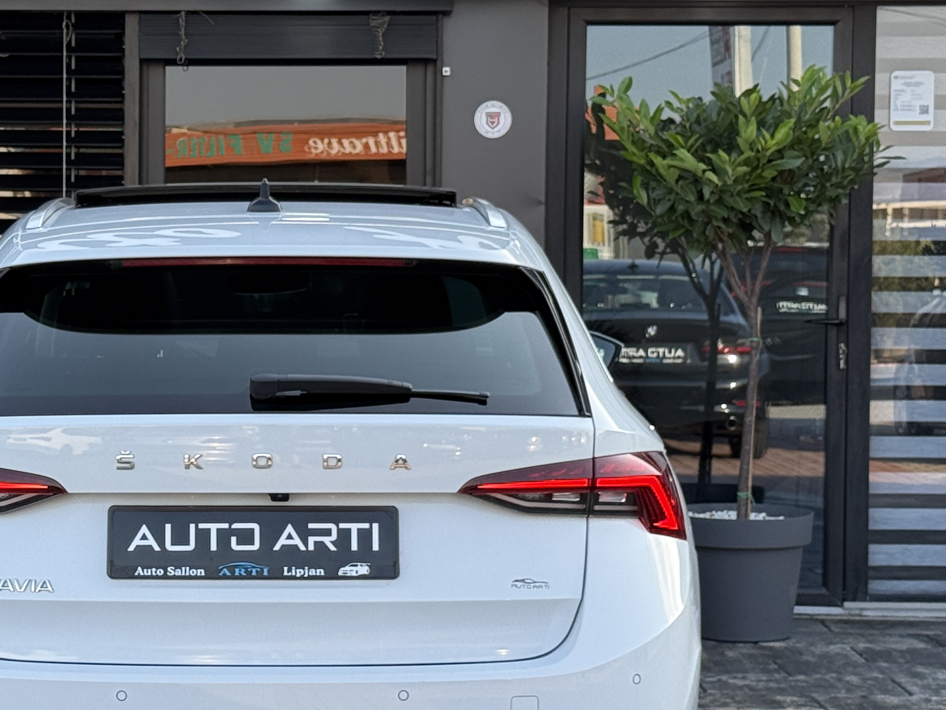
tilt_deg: -1.5
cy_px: 341
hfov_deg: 19.5
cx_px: 223
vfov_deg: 14.8
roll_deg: -0.4
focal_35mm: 100
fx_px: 2733
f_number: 1.78
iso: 64
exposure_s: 1/611
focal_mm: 6.76
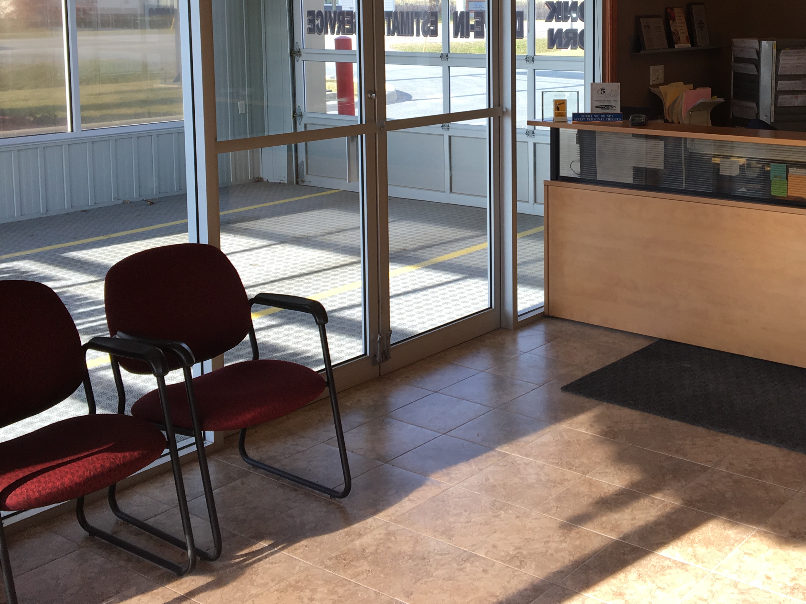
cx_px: 536
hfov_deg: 40.0
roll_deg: +0.1
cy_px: 132
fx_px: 1094
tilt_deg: -6.9
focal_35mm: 47
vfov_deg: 30.2
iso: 25
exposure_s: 1/120
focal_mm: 4.15
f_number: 2.2
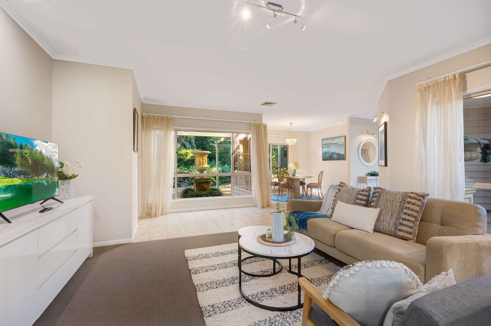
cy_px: 163
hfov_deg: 96.8
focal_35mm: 16
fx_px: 218
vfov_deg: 73.7
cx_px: 246
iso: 400
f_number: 14
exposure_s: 1/5
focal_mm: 16
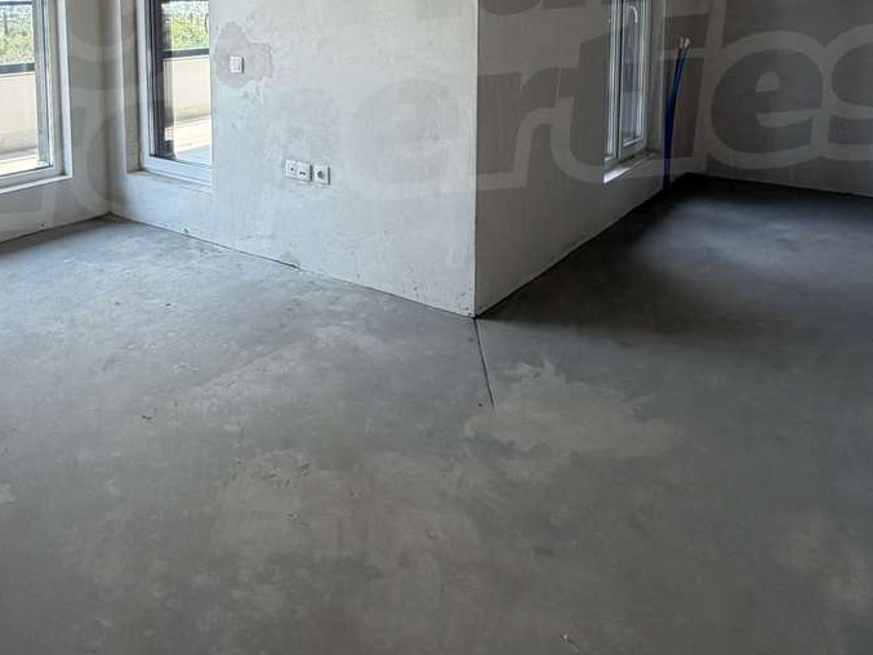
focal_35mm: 31
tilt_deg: -5.1
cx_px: 299
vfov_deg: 41.9
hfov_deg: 57.2
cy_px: 69
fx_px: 782
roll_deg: +0.3
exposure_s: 1/139
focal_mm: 2.22
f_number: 2.2
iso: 64
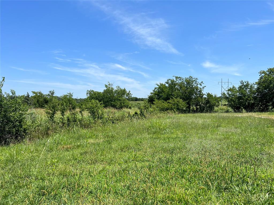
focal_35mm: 26
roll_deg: +0.6
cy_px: 102
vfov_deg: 53.1
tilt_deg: -1.5
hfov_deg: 67.3
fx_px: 206
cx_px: 137
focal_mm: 5.7
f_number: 1.5
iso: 50
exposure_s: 1/4630
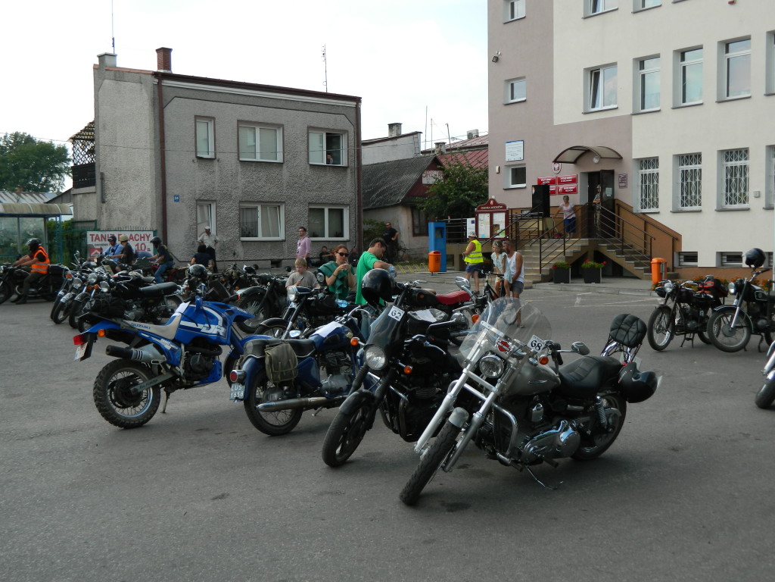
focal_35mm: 41
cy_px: 291
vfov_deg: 35.1
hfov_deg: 45.8
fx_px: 918
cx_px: 388
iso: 80
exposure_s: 1/400
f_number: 3.5
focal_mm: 7.3
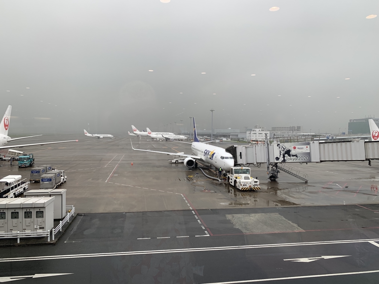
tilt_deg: -0.2
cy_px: 142
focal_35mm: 26
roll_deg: +1.4
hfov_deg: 67.3
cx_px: 190
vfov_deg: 53.1
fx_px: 285
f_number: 1.8
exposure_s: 1/122
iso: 25
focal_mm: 4.25
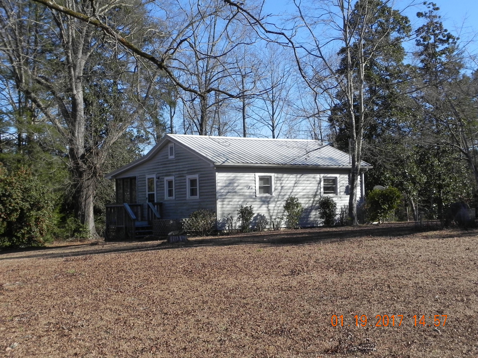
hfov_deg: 36.8
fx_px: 718
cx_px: 239
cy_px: 179
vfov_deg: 28.0
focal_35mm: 52
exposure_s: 1/550
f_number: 5.6
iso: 160
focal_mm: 9.2
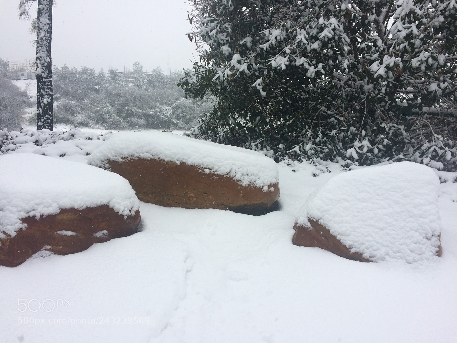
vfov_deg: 48.2
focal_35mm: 29
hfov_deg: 61.7
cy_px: 172
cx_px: 228
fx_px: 383
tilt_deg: -10.8
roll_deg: -1.1
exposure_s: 1/423
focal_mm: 4.15
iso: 32
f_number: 2.2
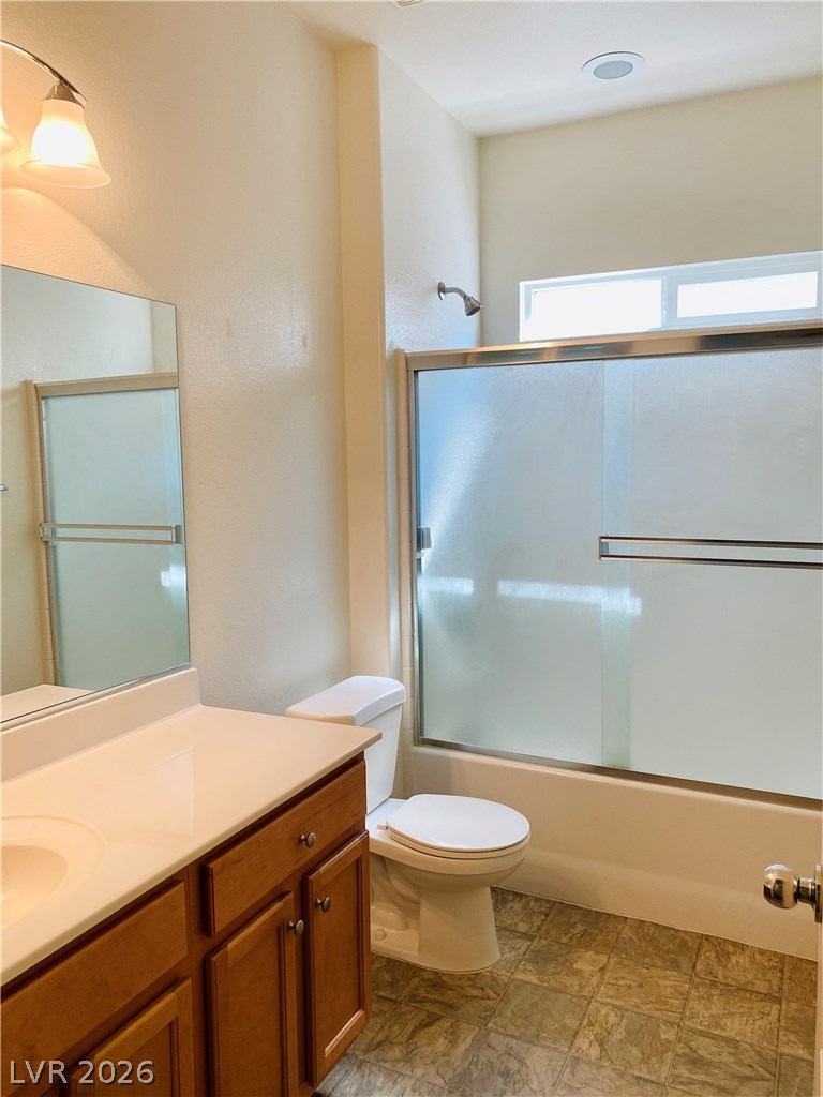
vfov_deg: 67.3
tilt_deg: -4.3
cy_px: 548
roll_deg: +0.7
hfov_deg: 53.1
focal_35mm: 26
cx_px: 412
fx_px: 824
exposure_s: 1/120
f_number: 1.8
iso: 80
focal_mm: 4.25
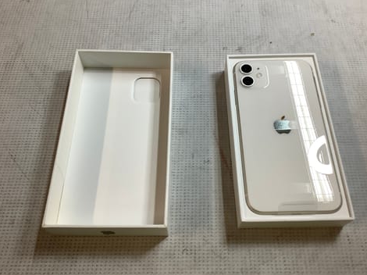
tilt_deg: -61.9
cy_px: 132
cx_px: 192
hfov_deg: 55.4
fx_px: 350
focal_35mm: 33
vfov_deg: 42.9
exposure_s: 1/50
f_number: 2.4
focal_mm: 3.3
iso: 64
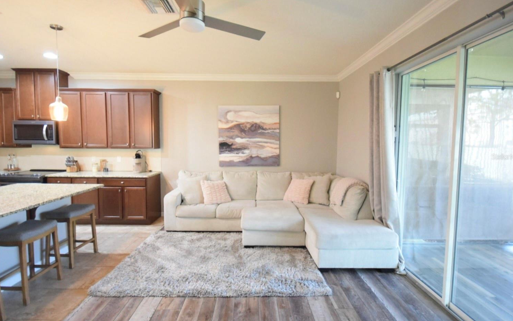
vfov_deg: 71.2
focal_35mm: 16
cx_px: 255
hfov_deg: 97.8
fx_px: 224
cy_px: 157
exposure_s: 1/60
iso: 6400
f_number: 4
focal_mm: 10
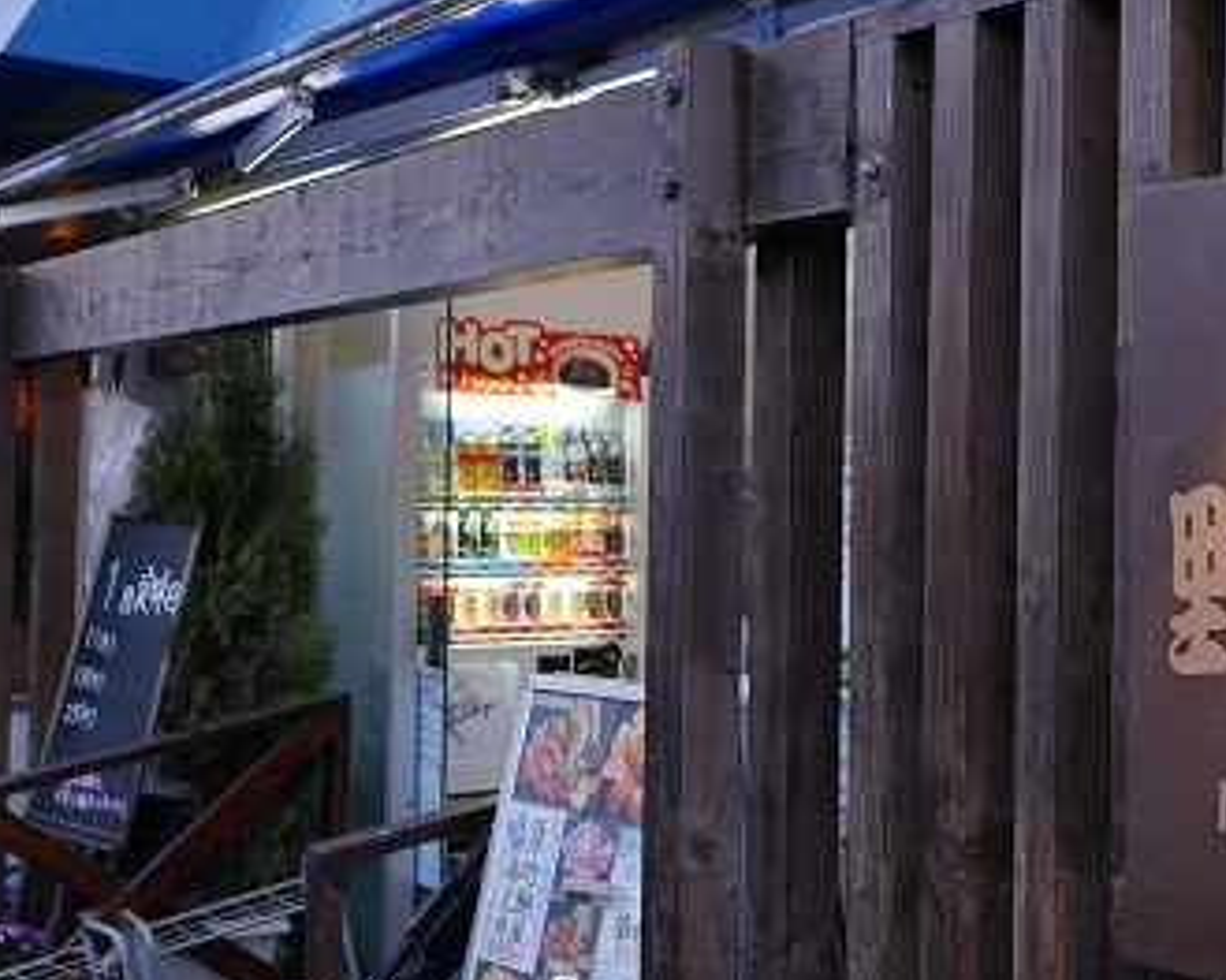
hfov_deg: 31.8
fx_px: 2068
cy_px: 466
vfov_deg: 26.7
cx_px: 1055
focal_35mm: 57
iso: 200
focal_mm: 15
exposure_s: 1/160
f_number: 2.2
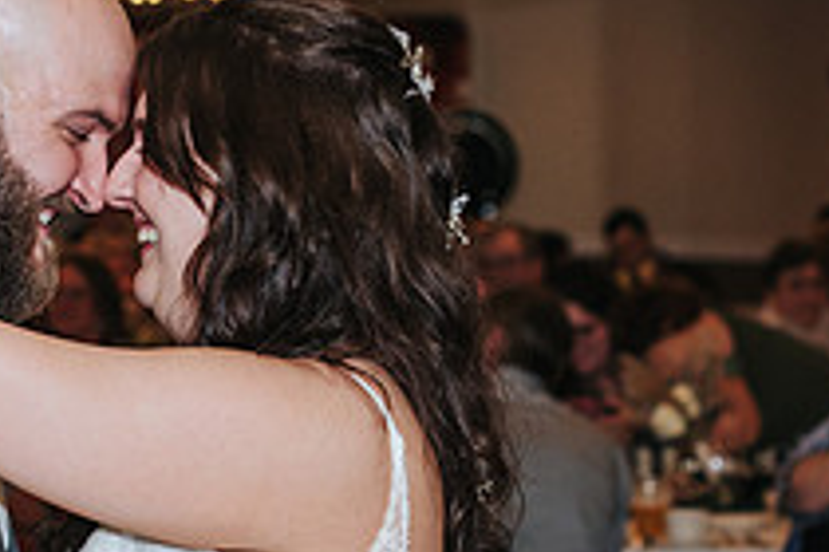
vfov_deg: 8.2
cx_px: 184
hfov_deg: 12.3
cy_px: 256
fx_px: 3845
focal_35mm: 167
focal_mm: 50
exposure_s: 1/200
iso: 800
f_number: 3.2
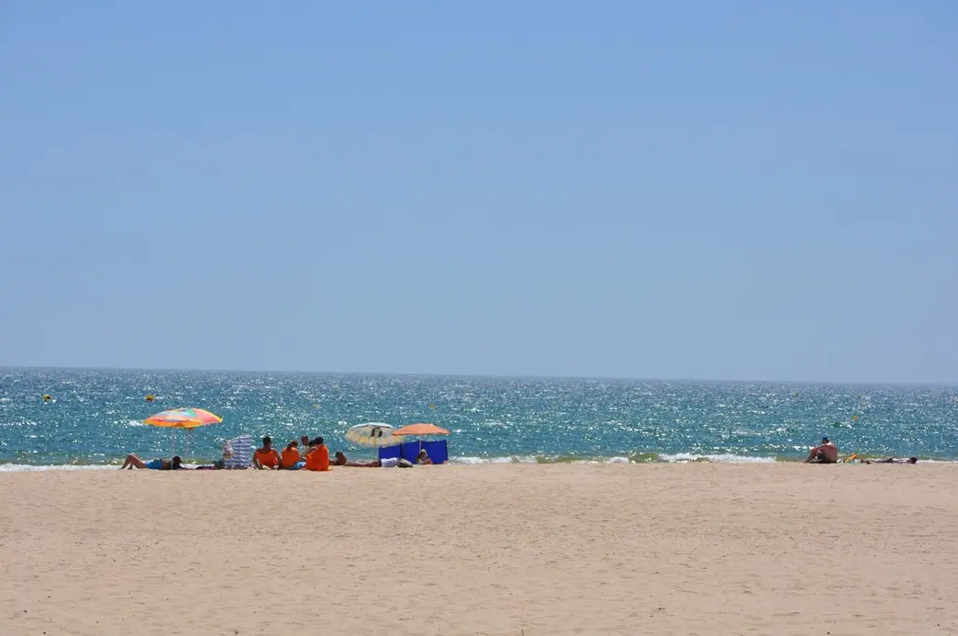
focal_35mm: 158
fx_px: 4185
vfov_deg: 8.7
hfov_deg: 13.1
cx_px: 479
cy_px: 318
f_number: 11
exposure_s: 1/500
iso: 200
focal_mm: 105
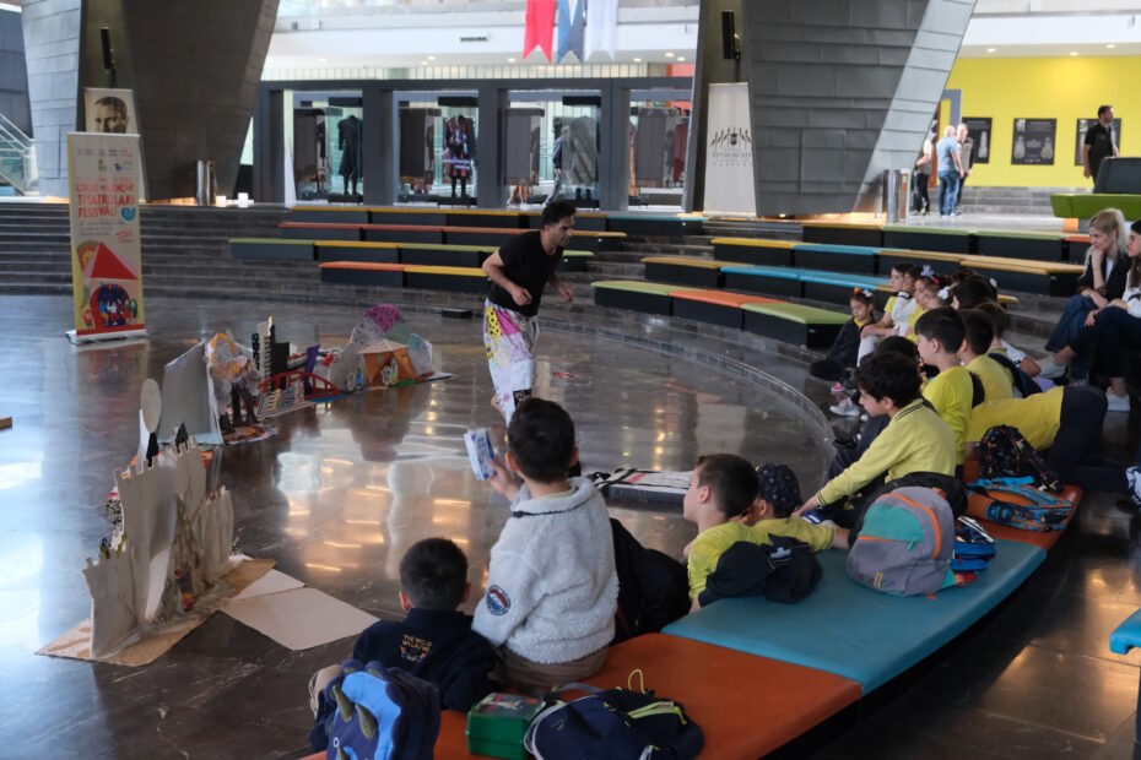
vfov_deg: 31.9
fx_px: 1331
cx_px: 570
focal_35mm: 42
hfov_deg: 46.4
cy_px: 380
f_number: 4.5
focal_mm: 27.7
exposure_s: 1/100
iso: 4000
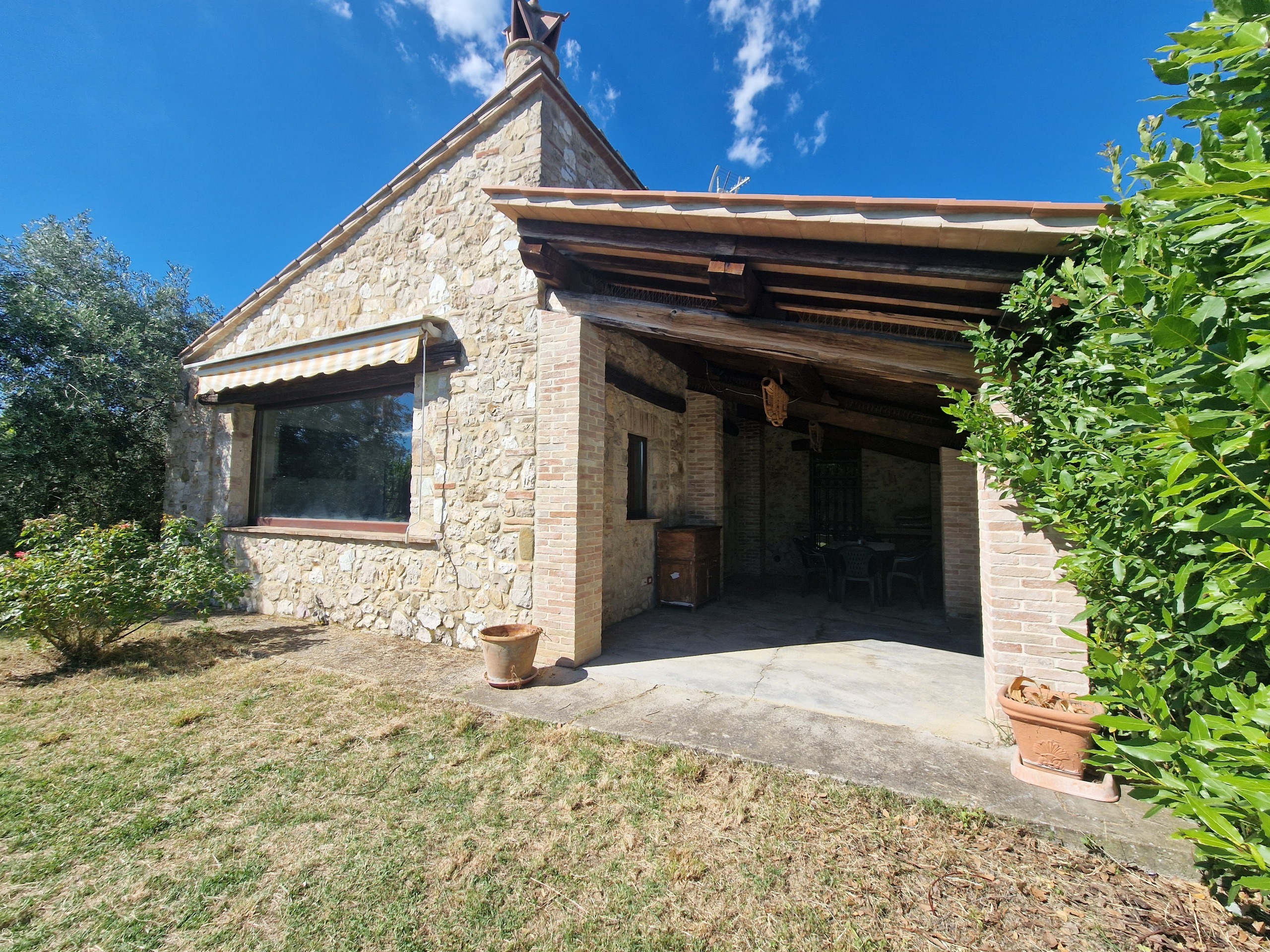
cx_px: 635
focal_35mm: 13
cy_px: 476
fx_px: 477
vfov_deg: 89.9
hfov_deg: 106.2
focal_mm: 2.2
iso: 50
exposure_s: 1/1856
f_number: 2.2
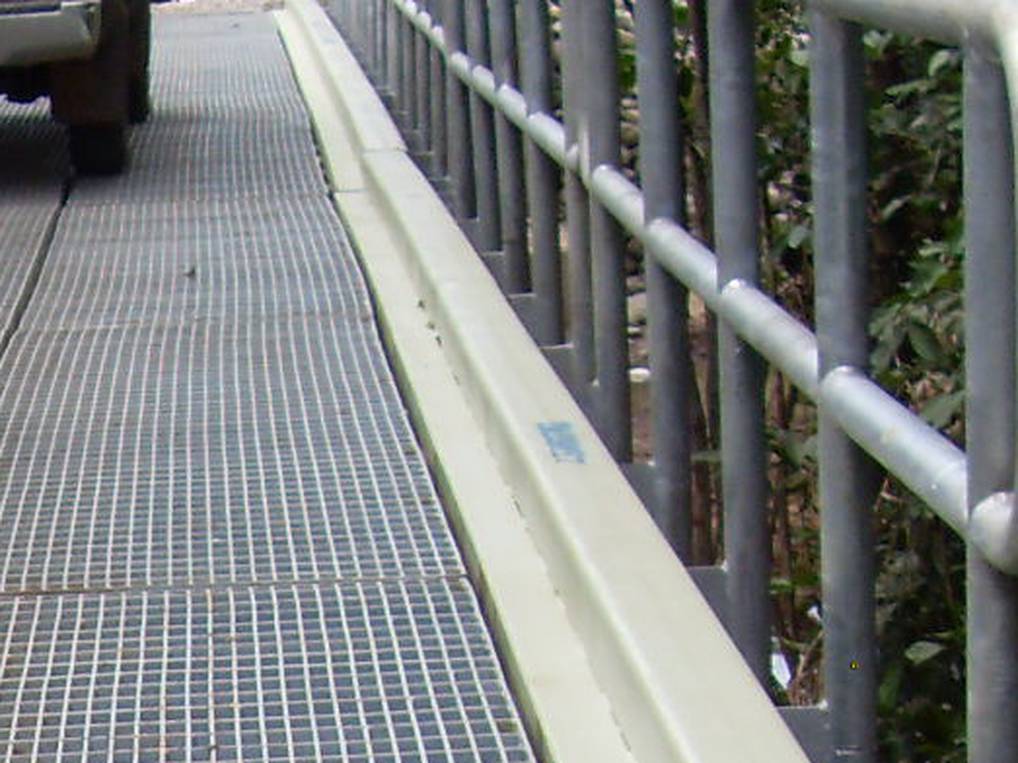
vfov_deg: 9.7
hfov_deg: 13.5
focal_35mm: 145
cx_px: 86
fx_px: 4263
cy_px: 1399
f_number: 7
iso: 80
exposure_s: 1/125
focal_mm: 6.3
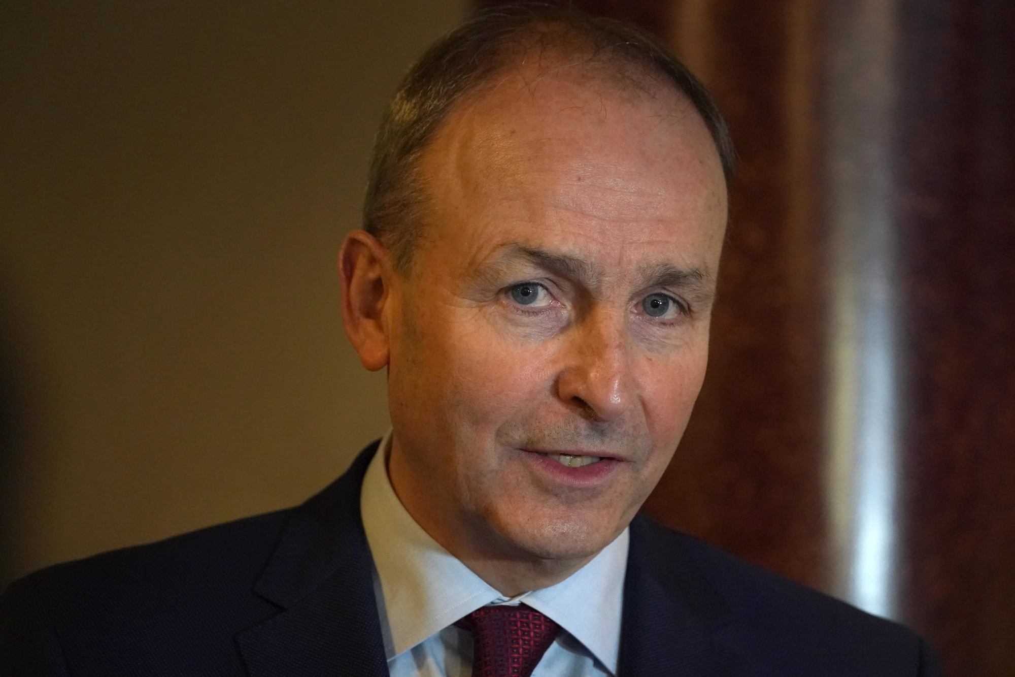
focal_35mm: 265
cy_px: 338
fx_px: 7470
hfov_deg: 7.8
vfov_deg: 5.2
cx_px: 508
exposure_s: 1/320
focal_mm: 265
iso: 6400
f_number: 5.6
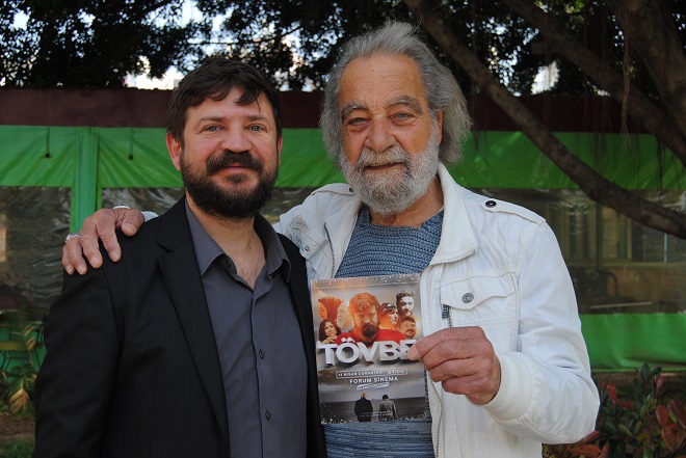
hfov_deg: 41.1
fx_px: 915
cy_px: 229
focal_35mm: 48
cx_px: 343
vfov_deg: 28.1
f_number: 5.6
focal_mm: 32
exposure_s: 1/125
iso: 110
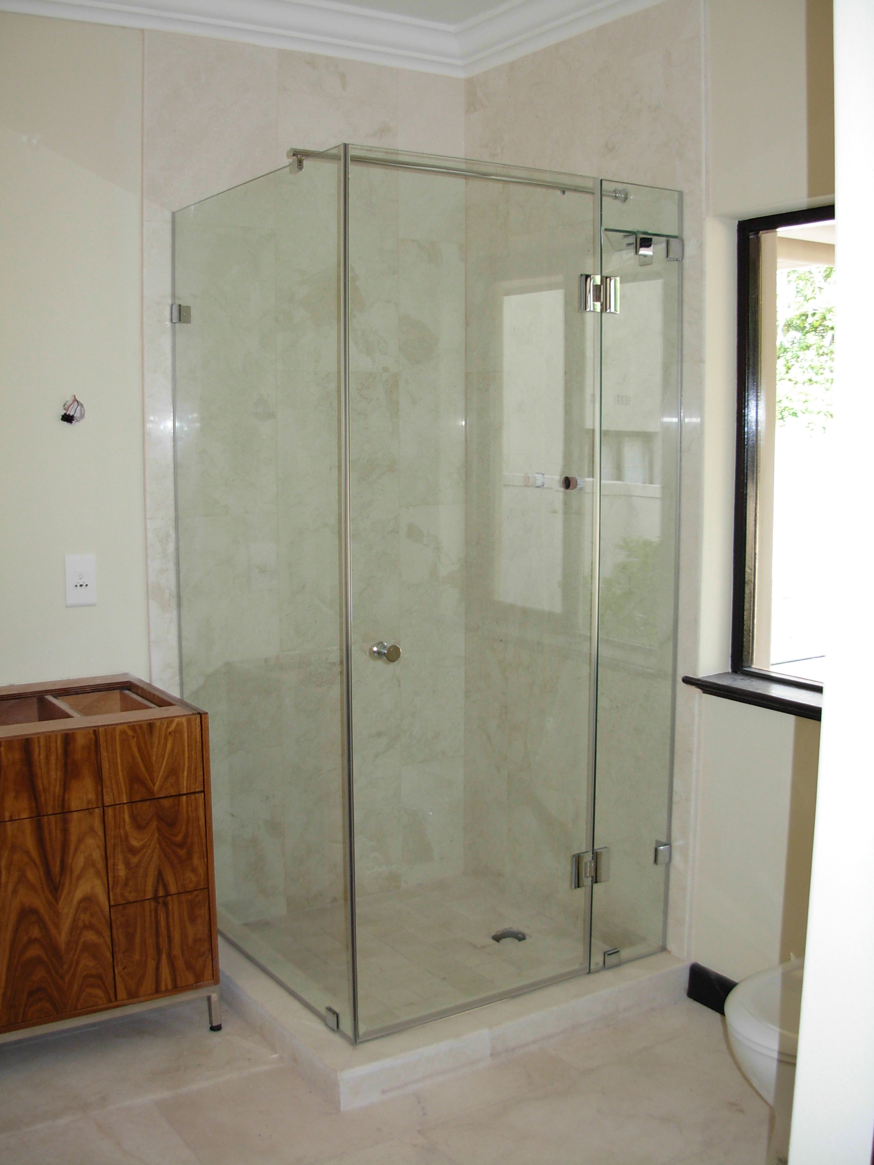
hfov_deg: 37.7
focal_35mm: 38
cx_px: 437
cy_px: 582
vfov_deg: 49.0
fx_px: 1279
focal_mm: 6.3
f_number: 2.9
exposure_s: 1/32
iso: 112
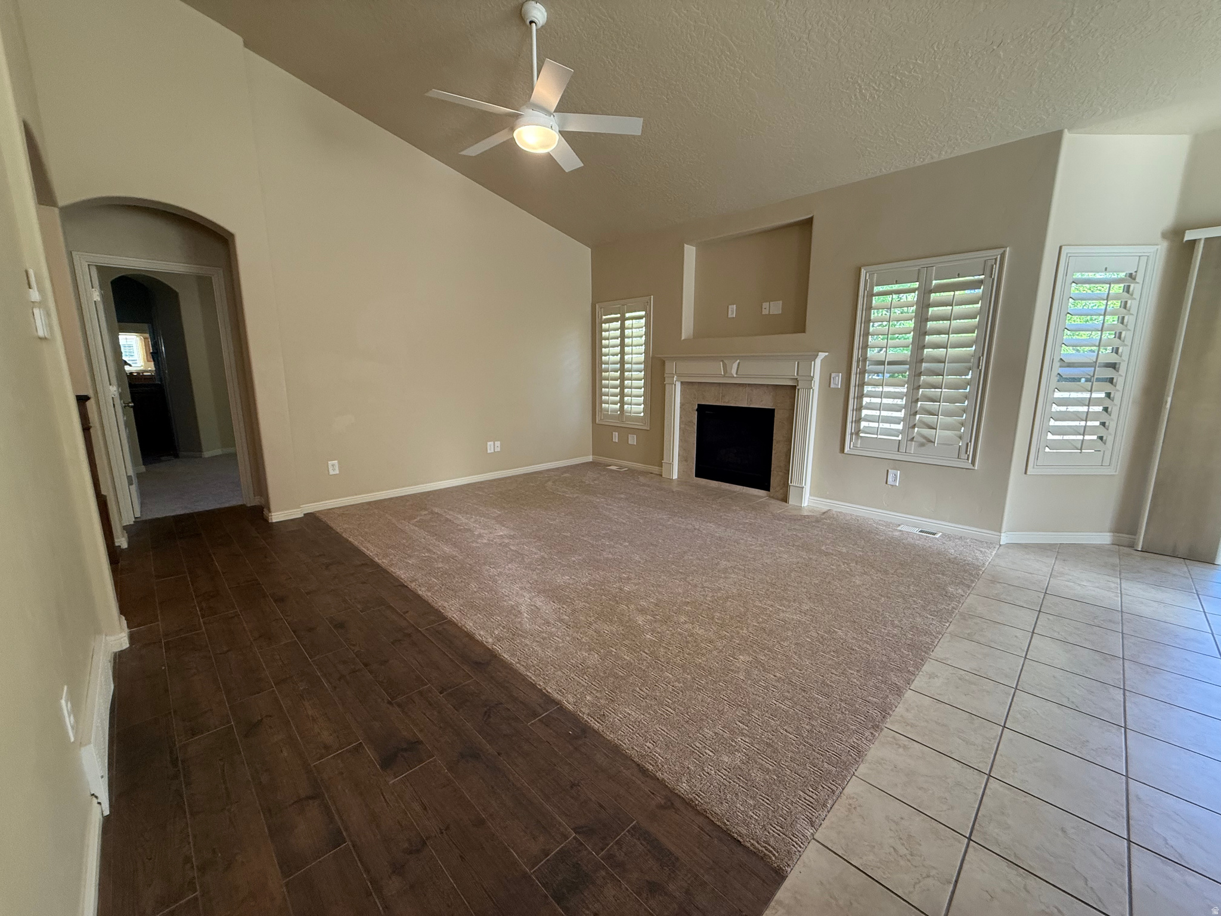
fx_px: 494
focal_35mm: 14
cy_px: 458
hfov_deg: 102.1
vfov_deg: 85.7
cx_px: 610
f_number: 2.2
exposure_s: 1/120
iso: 250
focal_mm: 2.22
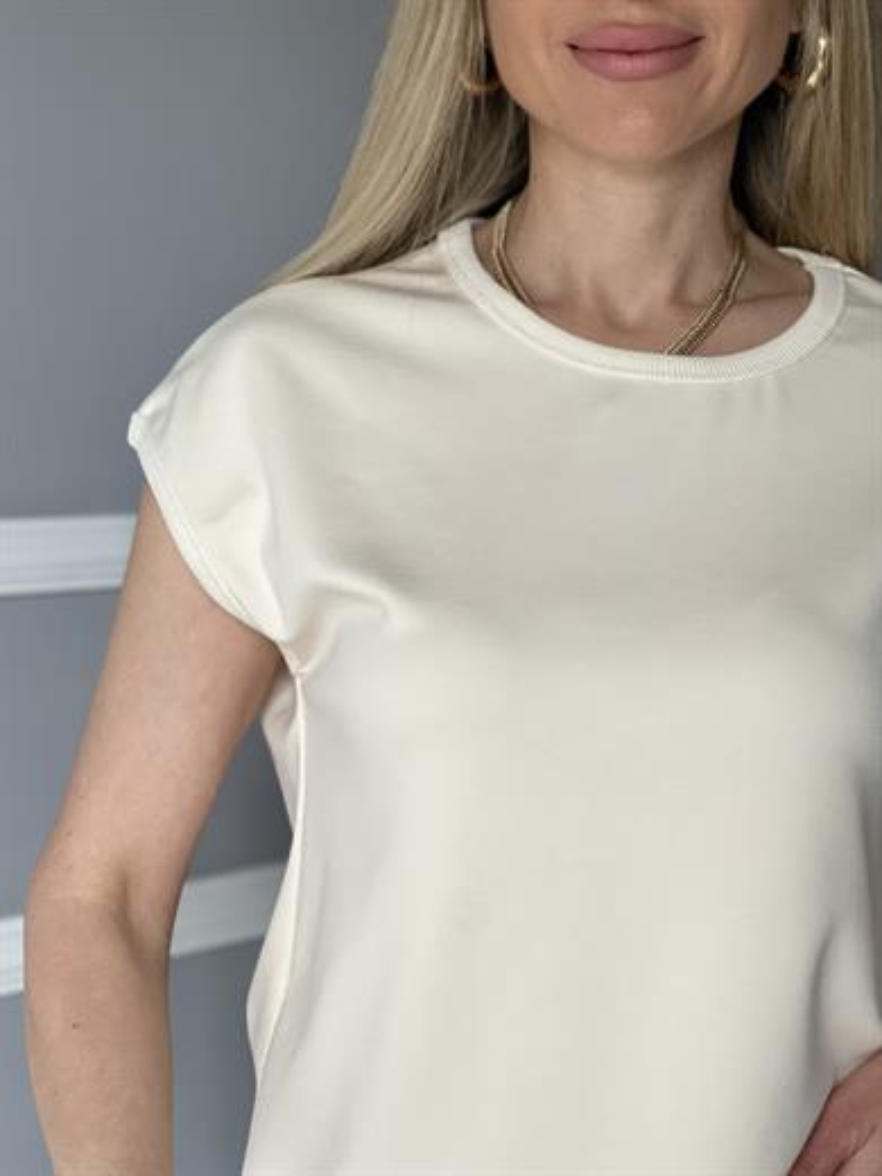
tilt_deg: -3.1
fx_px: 2616
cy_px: 588
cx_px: 441
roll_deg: -1.4
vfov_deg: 25.3
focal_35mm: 77
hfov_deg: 19.1
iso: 250
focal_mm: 9
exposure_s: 1/87
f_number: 2.8
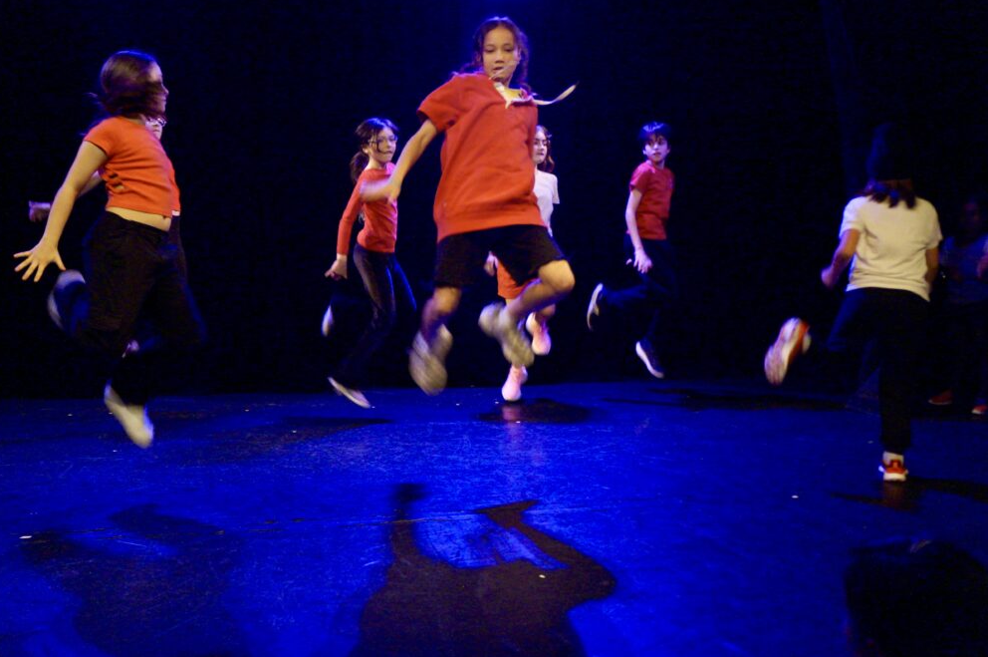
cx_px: 480
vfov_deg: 40.4
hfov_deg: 58.0
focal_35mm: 33
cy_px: 320
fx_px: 891
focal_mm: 21
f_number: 4
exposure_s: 1/100
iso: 3200
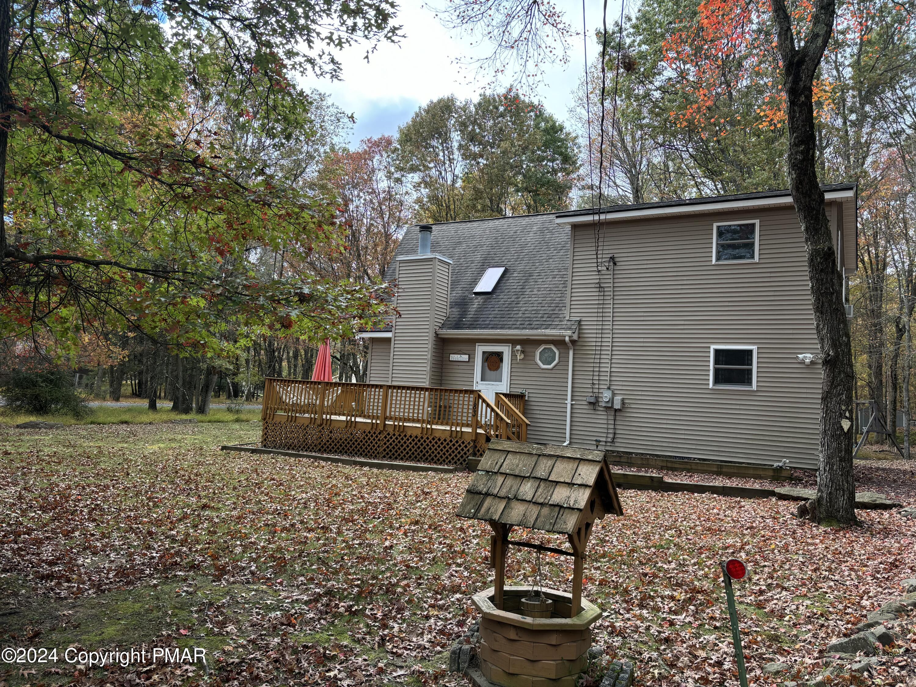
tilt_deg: +6.2
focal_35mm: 26
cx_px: 458
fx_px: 688
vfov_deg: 53.1
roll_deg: -4.3
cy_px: 344
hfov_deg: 67.3
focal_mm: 5.96
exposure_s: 1/400
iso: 50
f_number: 1.6
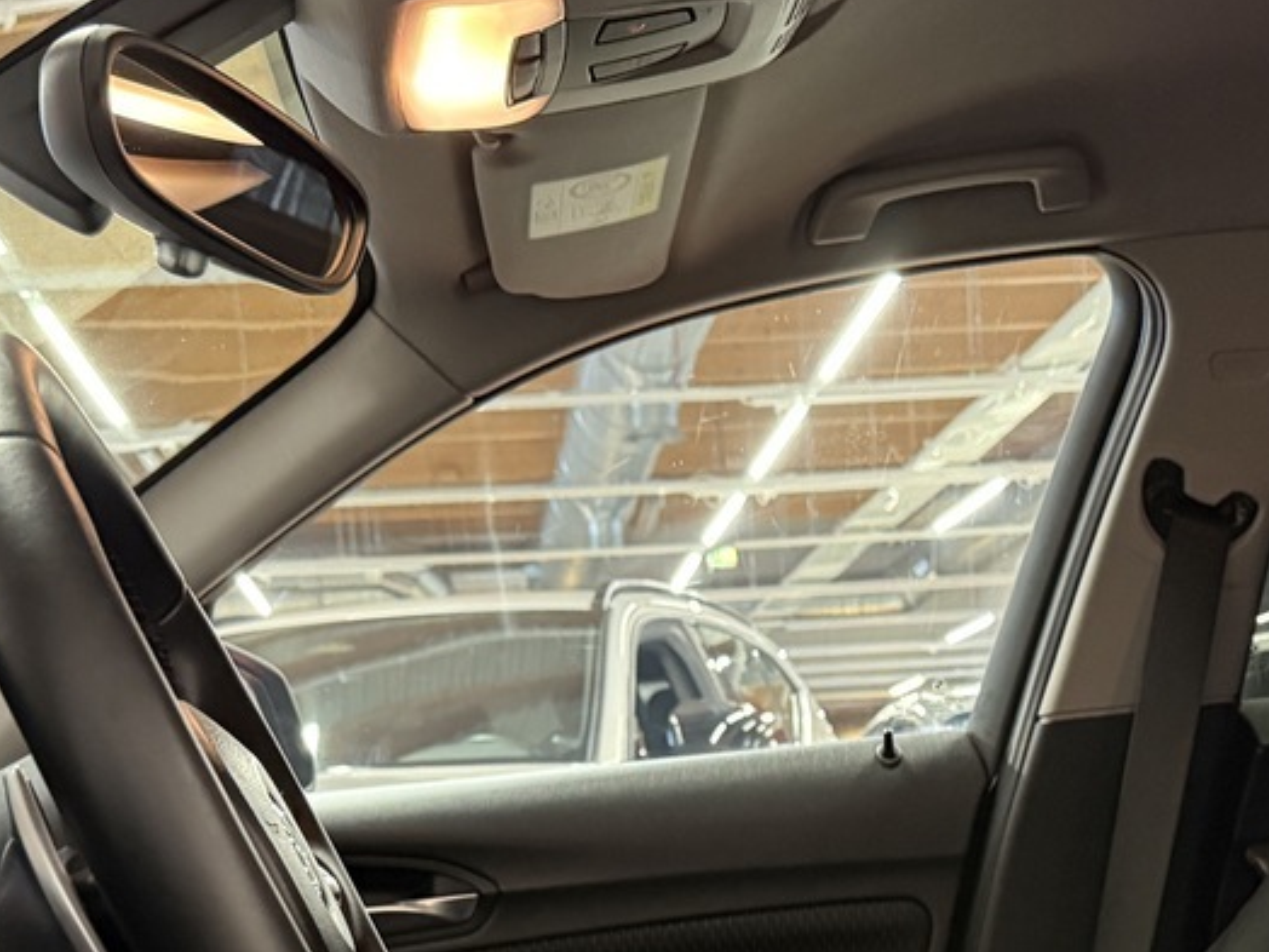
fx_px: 2420
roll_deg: +3.1
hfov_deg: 29.3
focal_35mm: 66
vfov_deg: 20.5
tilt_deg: -6.1
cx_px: 743
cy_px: 1197
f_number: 1.78
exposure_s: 1/53
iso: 800
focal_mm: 6.76
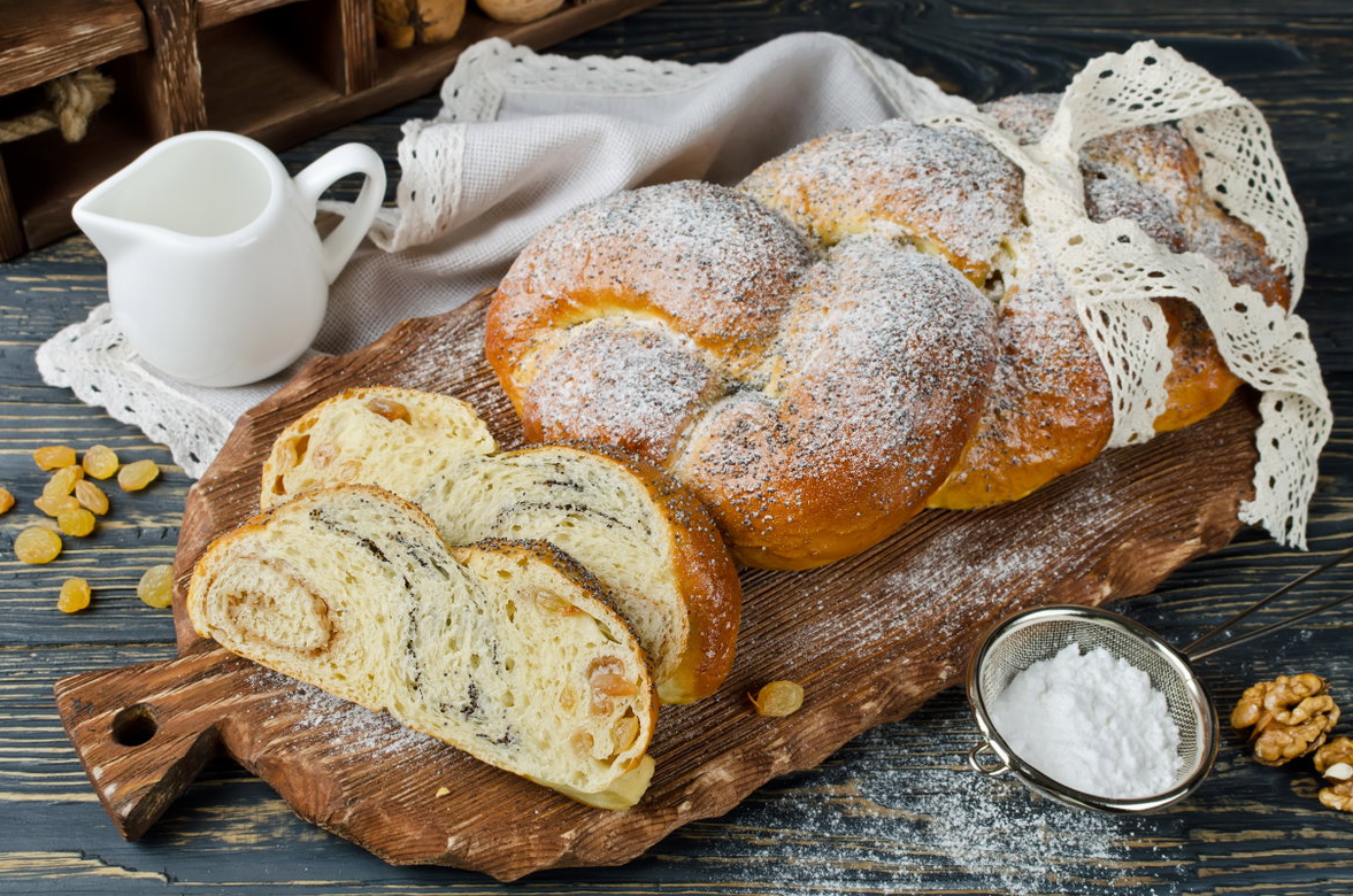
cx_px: 683
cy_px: 444
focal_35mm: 54
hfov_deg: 37.3
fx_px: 2007
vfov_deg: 25.2
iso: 100
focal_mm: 35
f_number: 9
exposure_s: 1/125
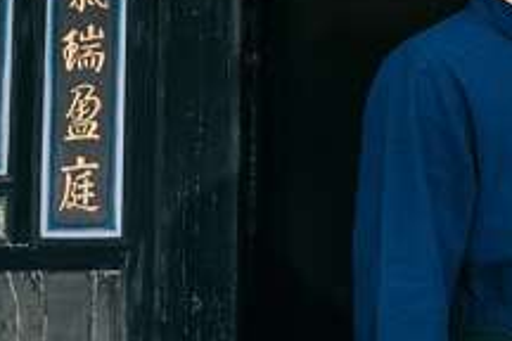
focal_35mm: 88
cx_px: 398
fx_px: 1251
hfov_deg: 22.8
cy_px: 71
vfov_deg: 15.4
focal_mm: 19
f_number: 2.8
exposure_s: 1/160
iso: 200
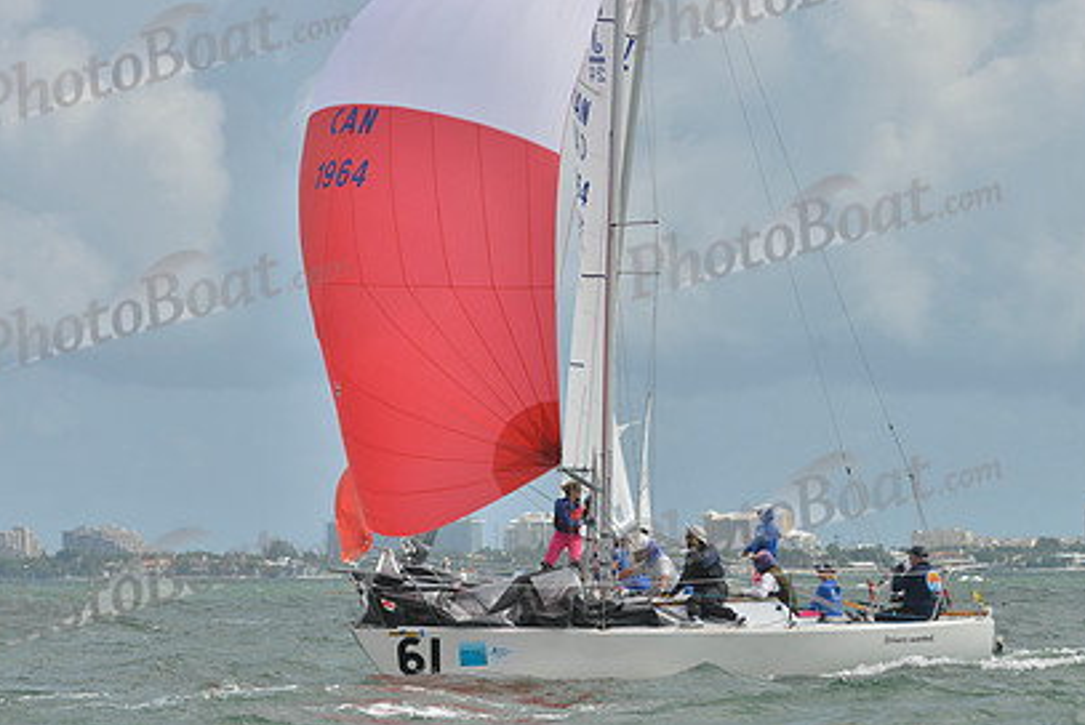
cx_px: 491
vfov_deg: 4.8
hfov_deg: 7.2
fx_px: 8595
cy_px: 406
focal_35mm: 285
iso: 280
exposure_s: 1/1250
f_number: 8
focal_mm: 200
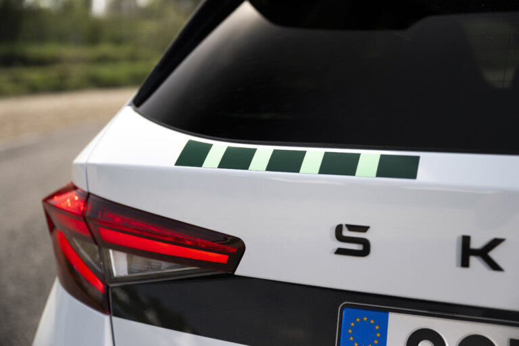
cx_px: 260
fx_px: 663
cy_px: 173
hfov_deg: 42.7
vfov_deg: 29.2
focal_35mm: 46
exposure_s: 1/320
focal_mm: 46
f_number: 2.8
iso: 32
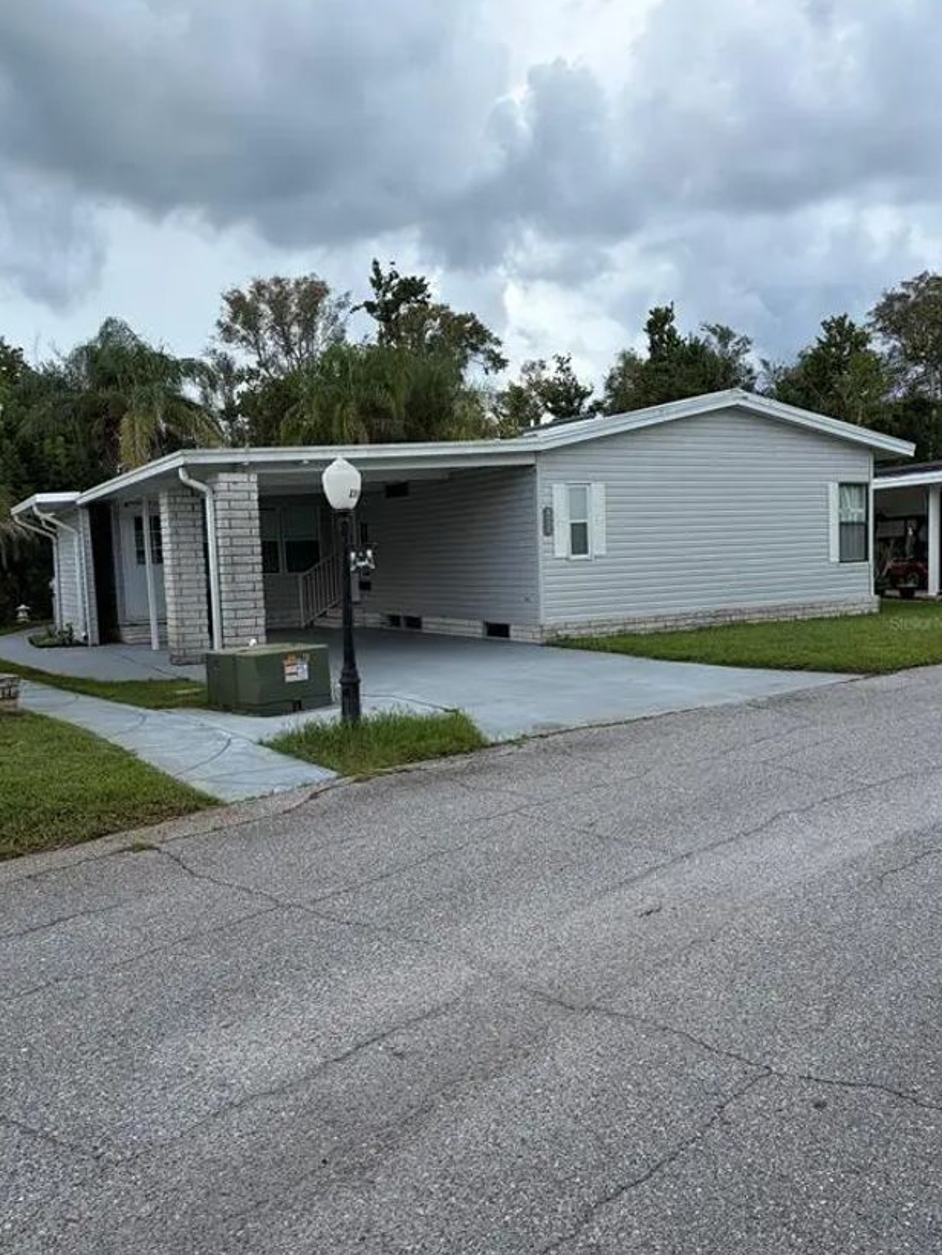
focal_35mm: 27
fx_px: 979
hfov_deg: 51.4
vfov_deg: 65.3
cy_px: 621
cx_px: 477
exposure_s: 1/1706
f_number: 1.6
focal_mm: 5.96
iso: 50
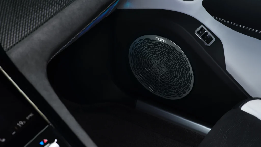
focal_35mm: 69
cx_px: 130
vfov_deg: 17.5
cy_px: 71
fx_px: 477
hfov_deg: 30.6
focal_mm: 80
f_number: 14
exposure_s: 1/1.3
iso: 200
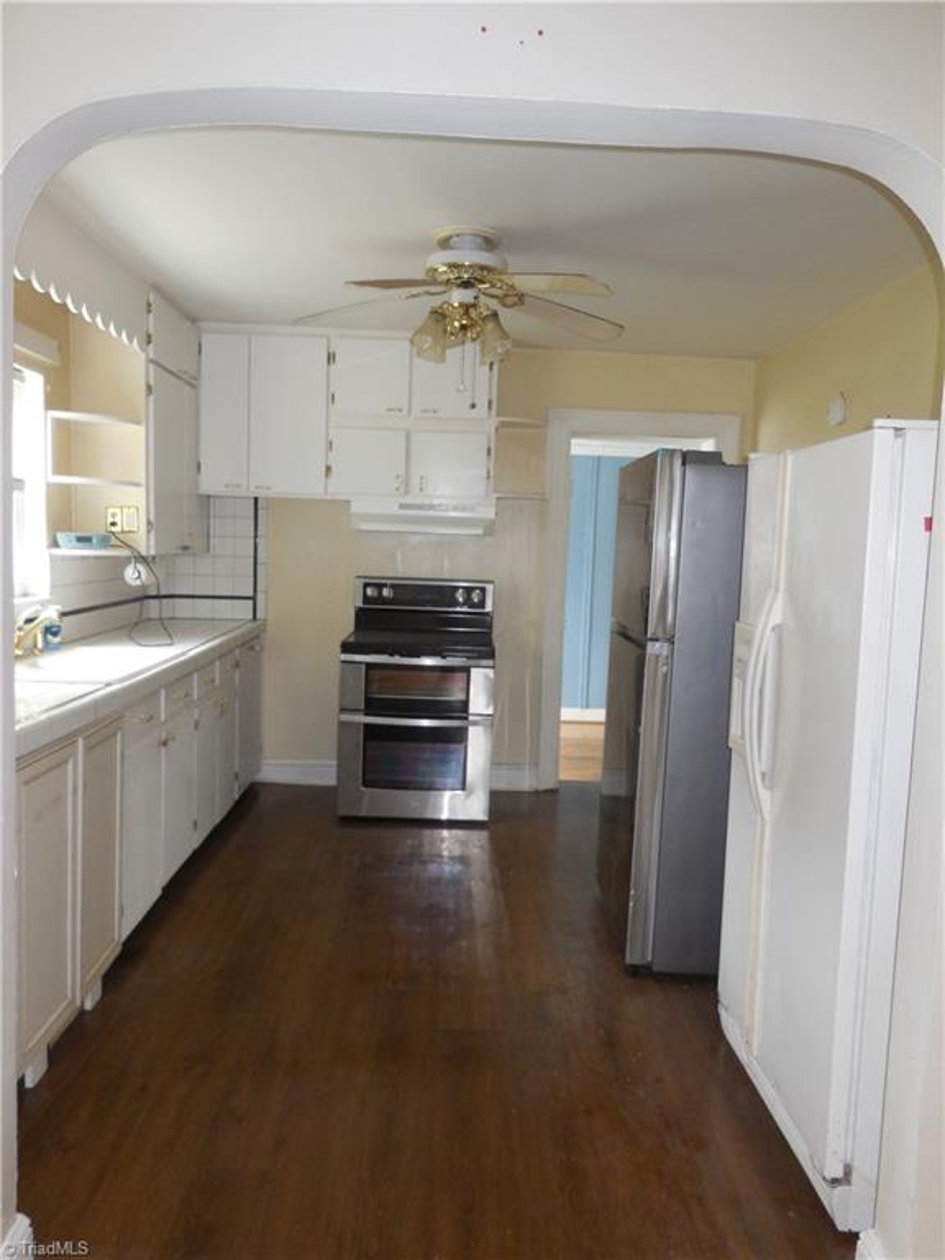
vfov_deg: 69.4
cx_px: 472
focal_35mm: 25
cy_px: 630
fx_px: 910
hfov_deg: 54.9
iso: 220
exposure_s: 1/25
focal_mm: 4.5
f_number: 3.1
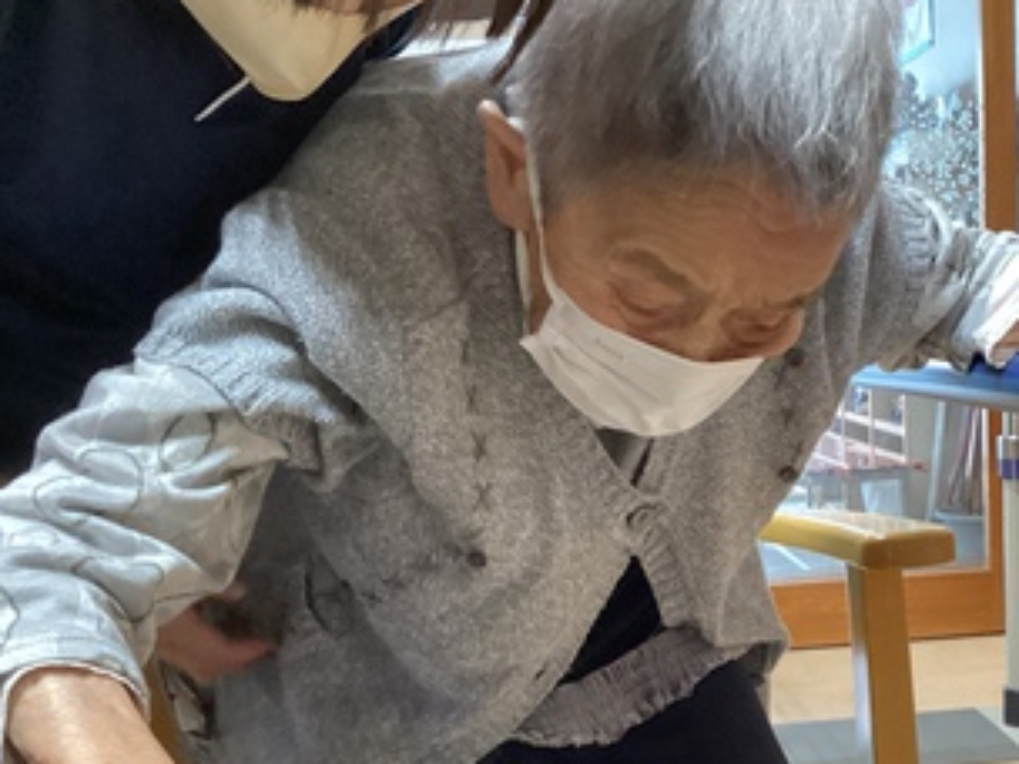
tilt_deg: -9.6
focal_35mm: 51
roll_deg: +2.4
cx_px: 694
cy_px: 591
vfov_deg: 28.1
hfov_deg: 37.0
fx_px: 1501
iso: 320
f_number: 2.4
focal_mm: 3.3
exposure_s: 1/60
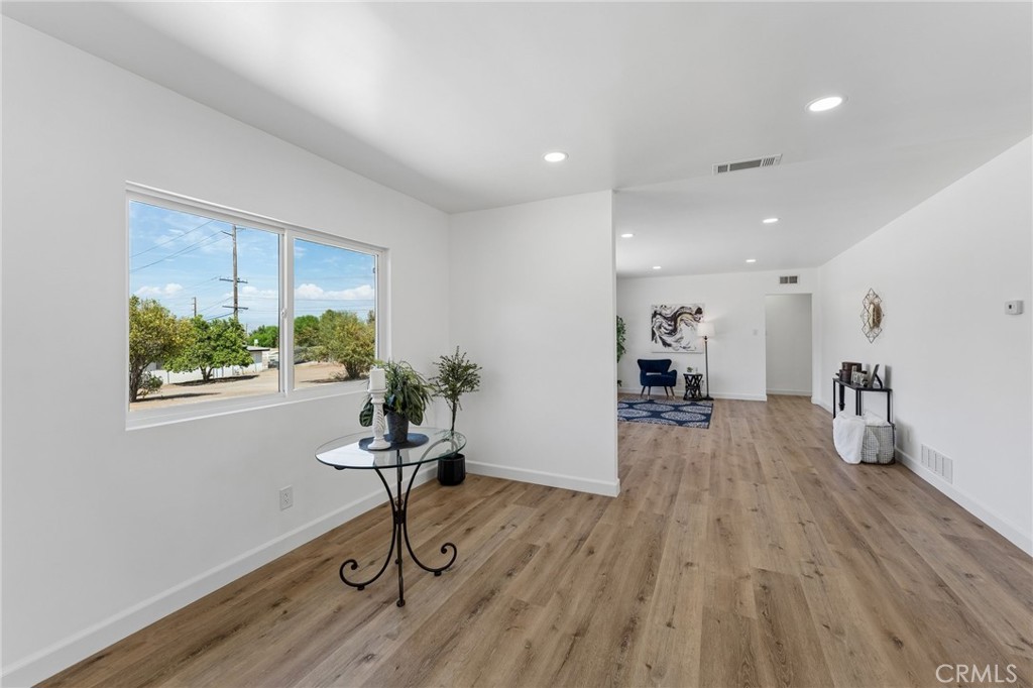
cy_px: 344
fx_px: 402
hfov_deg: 104.3
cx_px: 516
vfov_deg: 81.2
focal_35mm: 14
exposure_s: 1/60
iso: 160
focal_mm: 14
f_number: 6.3
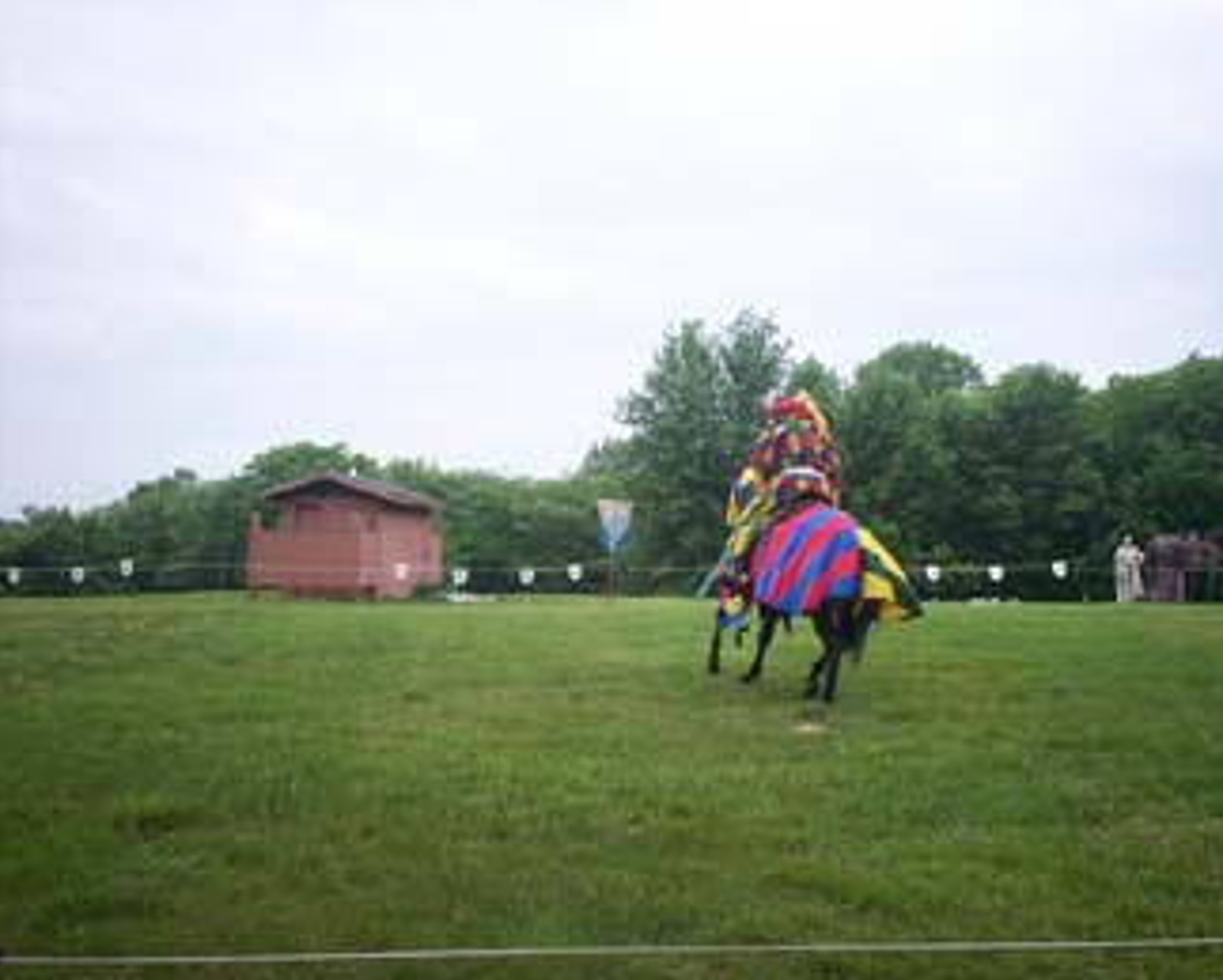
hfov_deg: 47.9
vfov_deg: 39.2
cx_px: 655
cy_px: 492
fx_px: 1377
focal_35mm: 38
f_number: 4.5
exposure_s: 1/223
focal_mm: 6
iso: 100
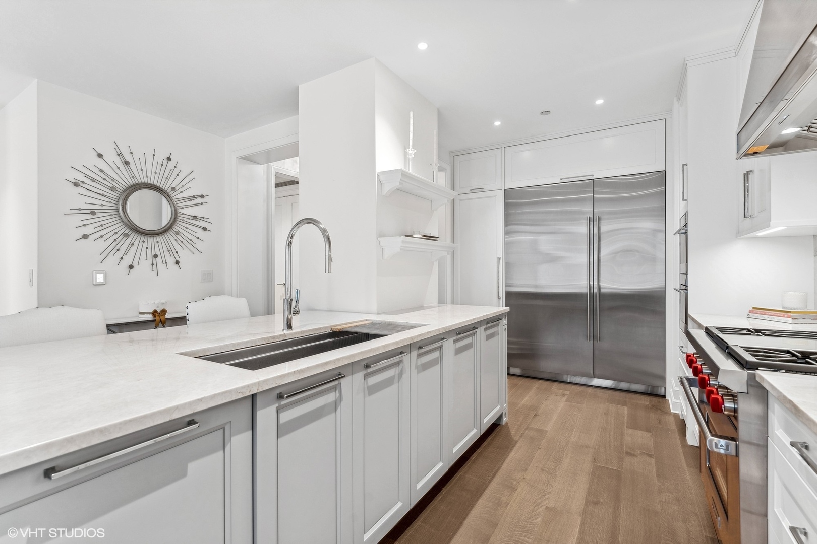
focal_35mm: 16
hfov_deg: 96.7
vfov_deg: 73.7
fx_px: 363
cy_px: 272
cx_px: 408
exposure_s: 1/15
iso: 320
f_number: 7.1
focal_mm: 16
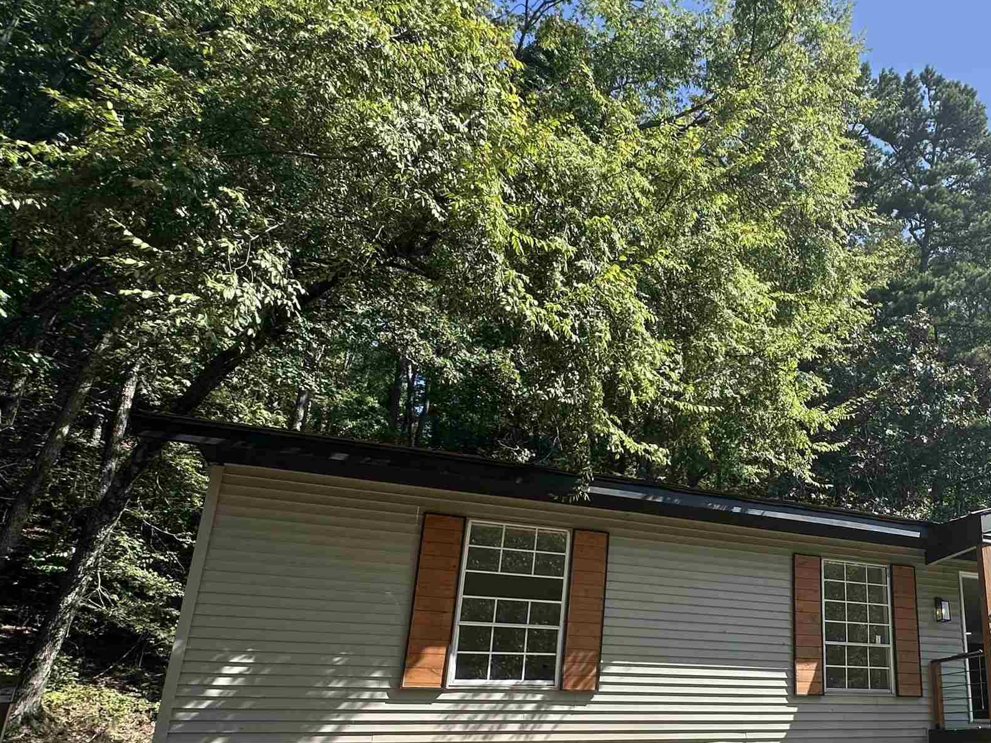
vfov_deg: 49.9
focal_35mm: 27
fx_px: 773
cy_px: 525
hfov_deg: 59.2
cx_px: 818
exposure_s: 1/734
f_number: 2.2
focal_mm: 2.22
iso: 40
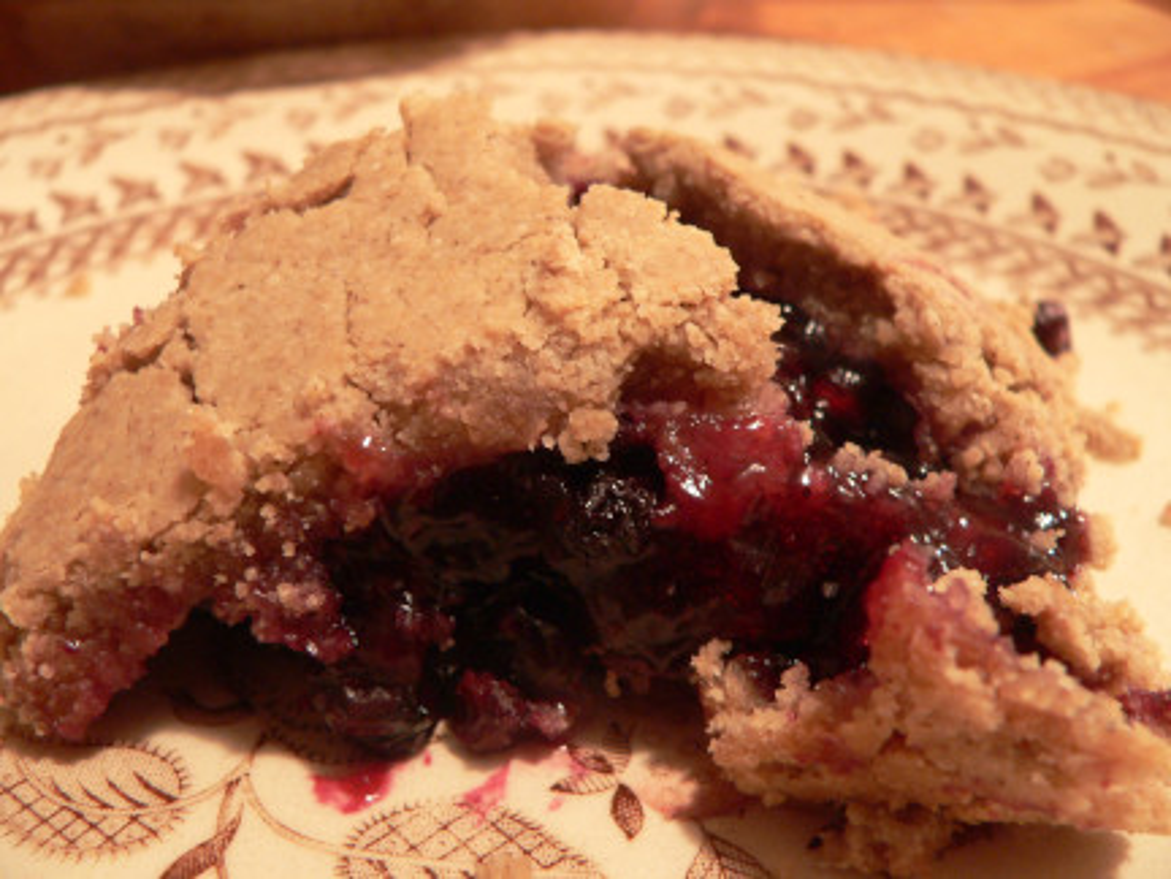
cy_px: 440
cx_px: 586
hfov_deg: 51.4
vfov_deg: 39.7
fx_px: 1218
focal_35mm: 36
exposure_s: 1/4
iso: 200
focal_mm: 6
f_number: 2.8
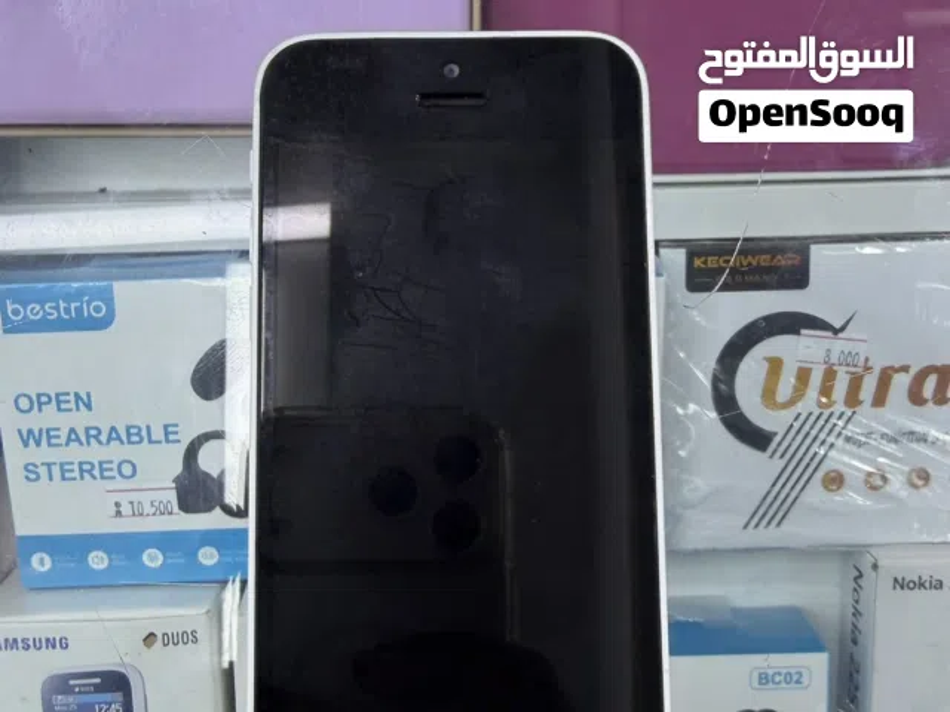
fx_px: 659
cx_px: 475
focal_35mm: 24
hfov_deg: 71.6
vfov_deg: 56.8
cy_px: 356
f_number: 2.2
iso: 100
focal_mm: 2.22
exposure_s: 1/100
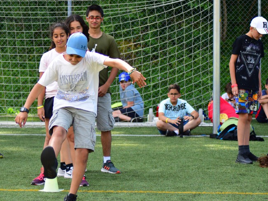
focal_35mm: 171
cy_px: 115
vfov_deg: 8.7
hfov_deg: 11.5
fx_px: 1322
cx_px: 66
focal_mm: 75
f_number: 4
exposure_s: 1/1250
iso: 800
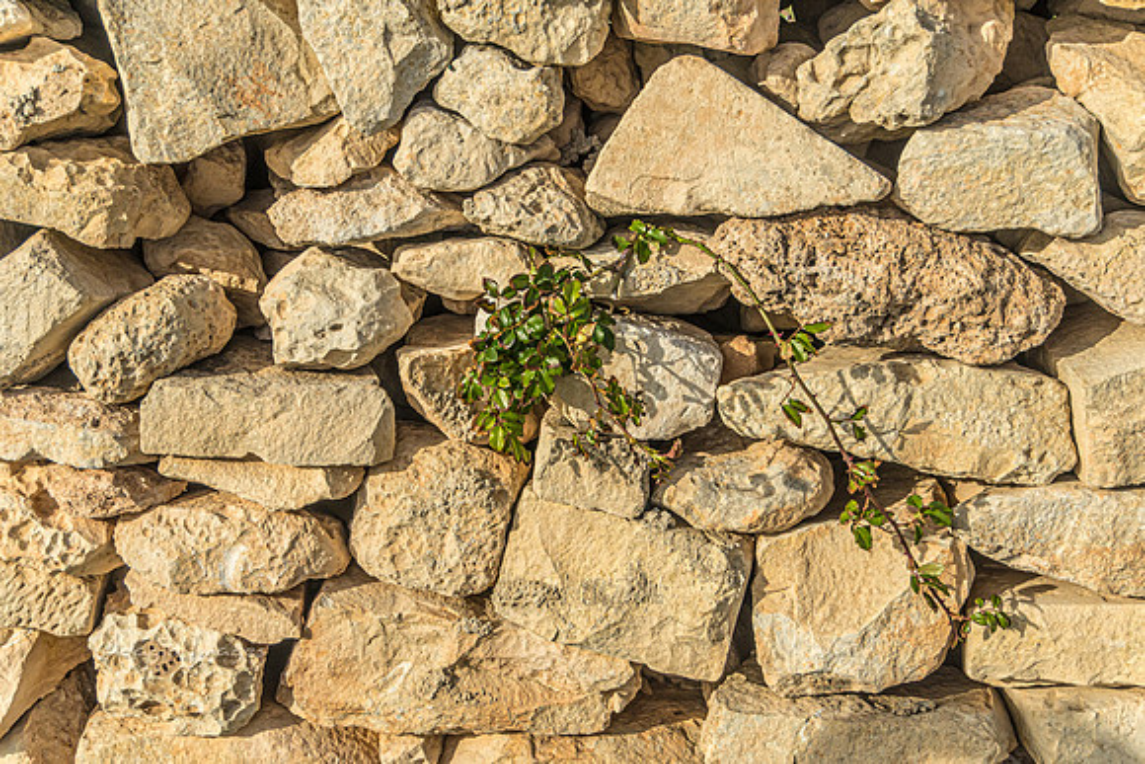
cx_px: 572
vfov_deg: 23.8
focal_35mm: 57
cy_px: 382
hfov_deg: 35.0
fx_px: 1813
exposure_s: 1/1600
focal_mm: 38
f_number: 5.6
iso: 400
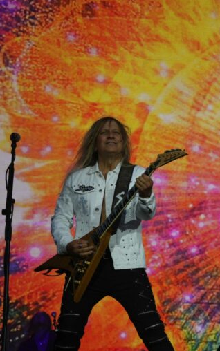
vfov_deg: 17.7
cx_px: 237
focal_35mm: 118
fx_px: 1129
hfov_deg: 11.0
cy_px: 176
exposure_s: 1/160
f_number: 4.5
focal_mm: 51
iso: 160
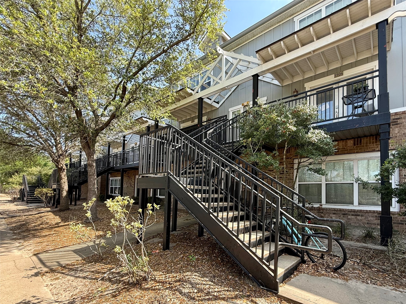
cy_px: 152
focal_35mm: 14
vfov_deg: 85.7
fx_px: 164
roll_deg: -1.3
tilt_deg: +1.9
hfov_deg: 102.1
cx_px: 203
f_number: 2.2
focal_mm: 2.22
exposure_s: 1/273
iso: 50
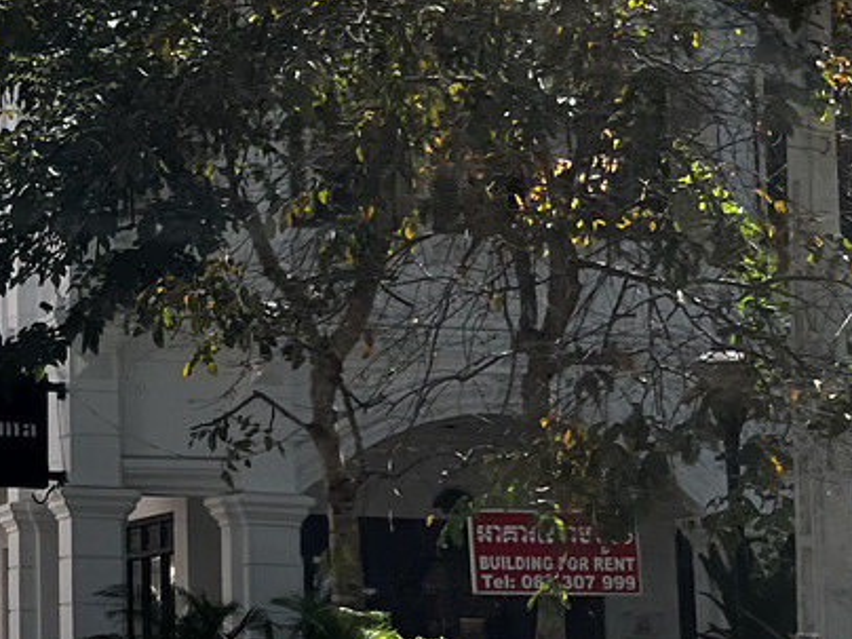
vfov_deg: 14.3
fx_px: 2535
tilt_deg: +10.8
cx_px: -559
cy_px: 213
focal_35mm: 103
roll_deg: -3.4
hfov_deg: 16.7
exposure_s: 1/2994
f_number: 1.5
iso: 50
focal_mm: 5.7
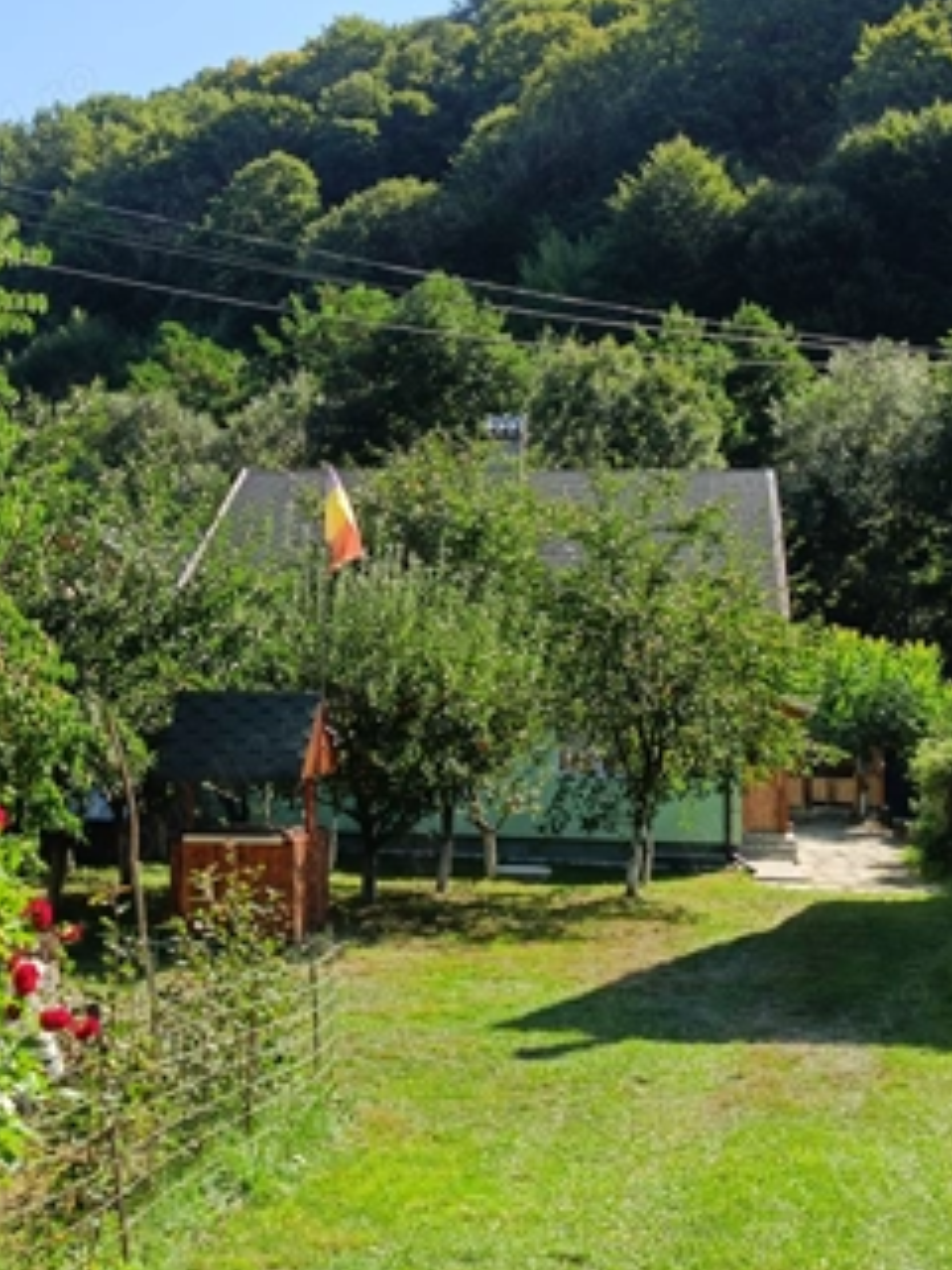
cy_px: 528
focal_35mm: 30
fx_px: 1100
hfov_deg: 46.6
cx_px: 385
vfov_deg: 59.6
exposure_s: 1/913
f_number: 1.88
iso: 54
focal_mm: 5.59
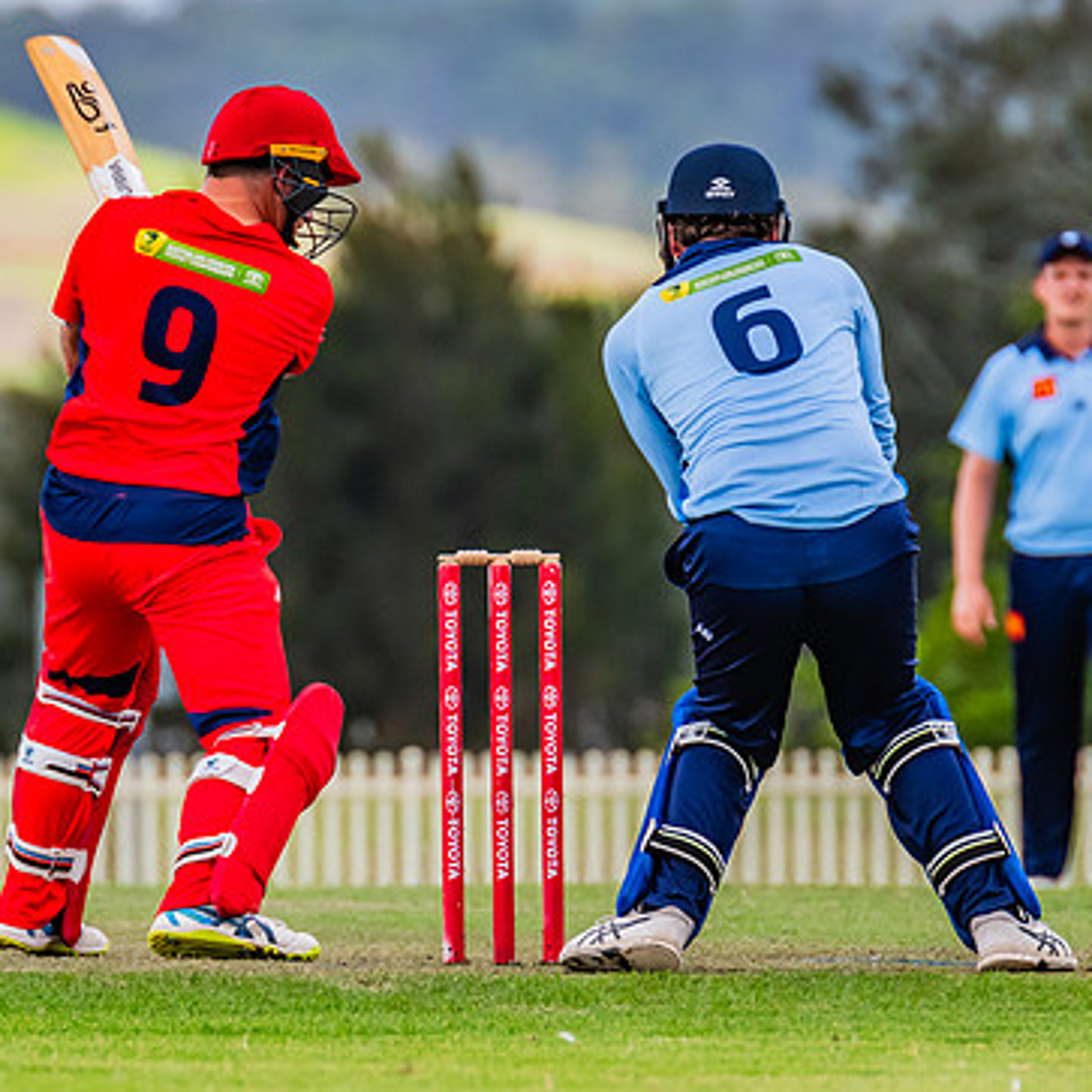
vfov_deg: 1.5
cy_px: 554
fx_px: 40901
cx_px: 392
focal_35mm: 1146
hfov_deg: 1.5
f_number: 9
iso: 800
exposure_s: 1/1250
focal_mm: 600
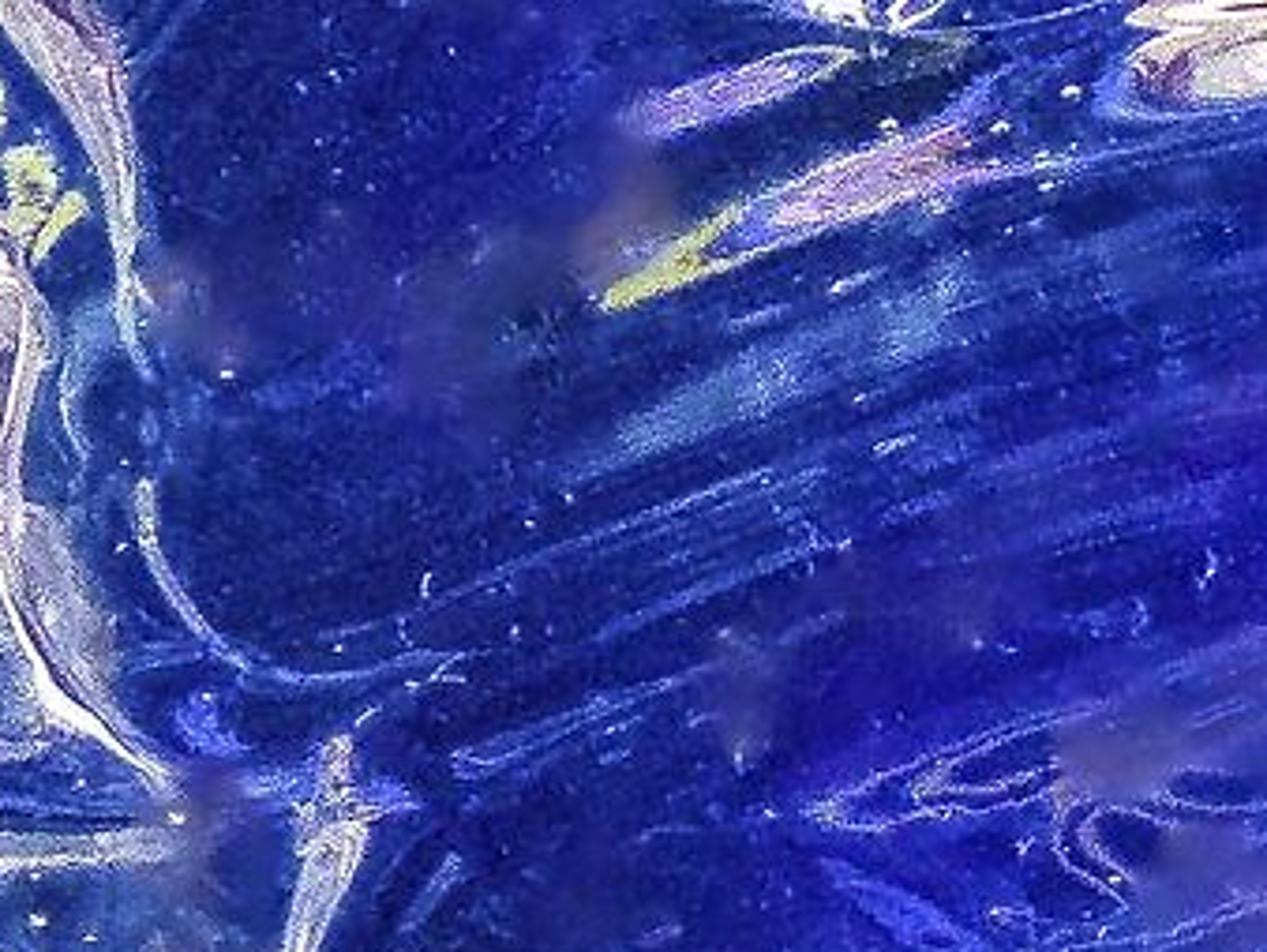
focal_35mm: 766
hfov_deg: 2.5
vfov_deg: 1.9
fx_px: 28057
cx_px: 4449
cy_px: 540
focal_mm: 54
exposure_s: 1/125
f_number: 11
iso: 4000
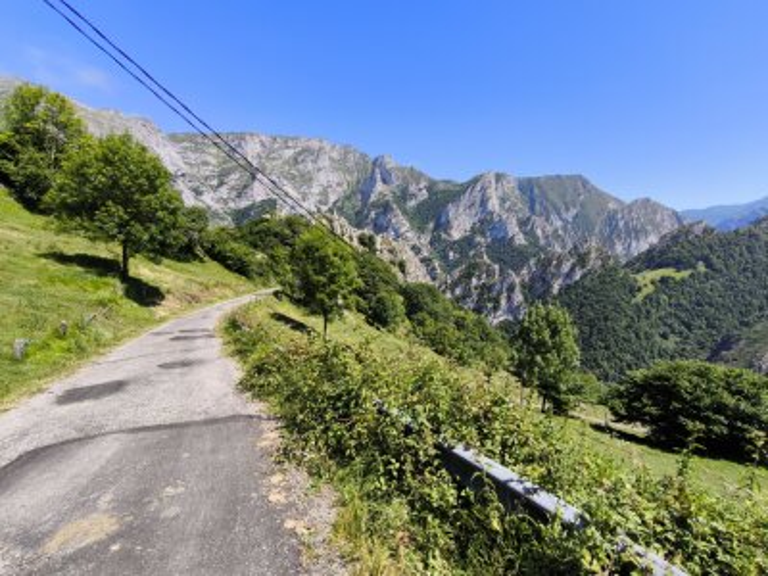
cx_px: 384
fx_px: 333
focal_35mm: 15
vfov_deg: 81.7
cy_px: 288
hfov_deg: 98.2
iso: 50
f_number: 2.2
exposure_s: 1/876
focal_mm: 1.91
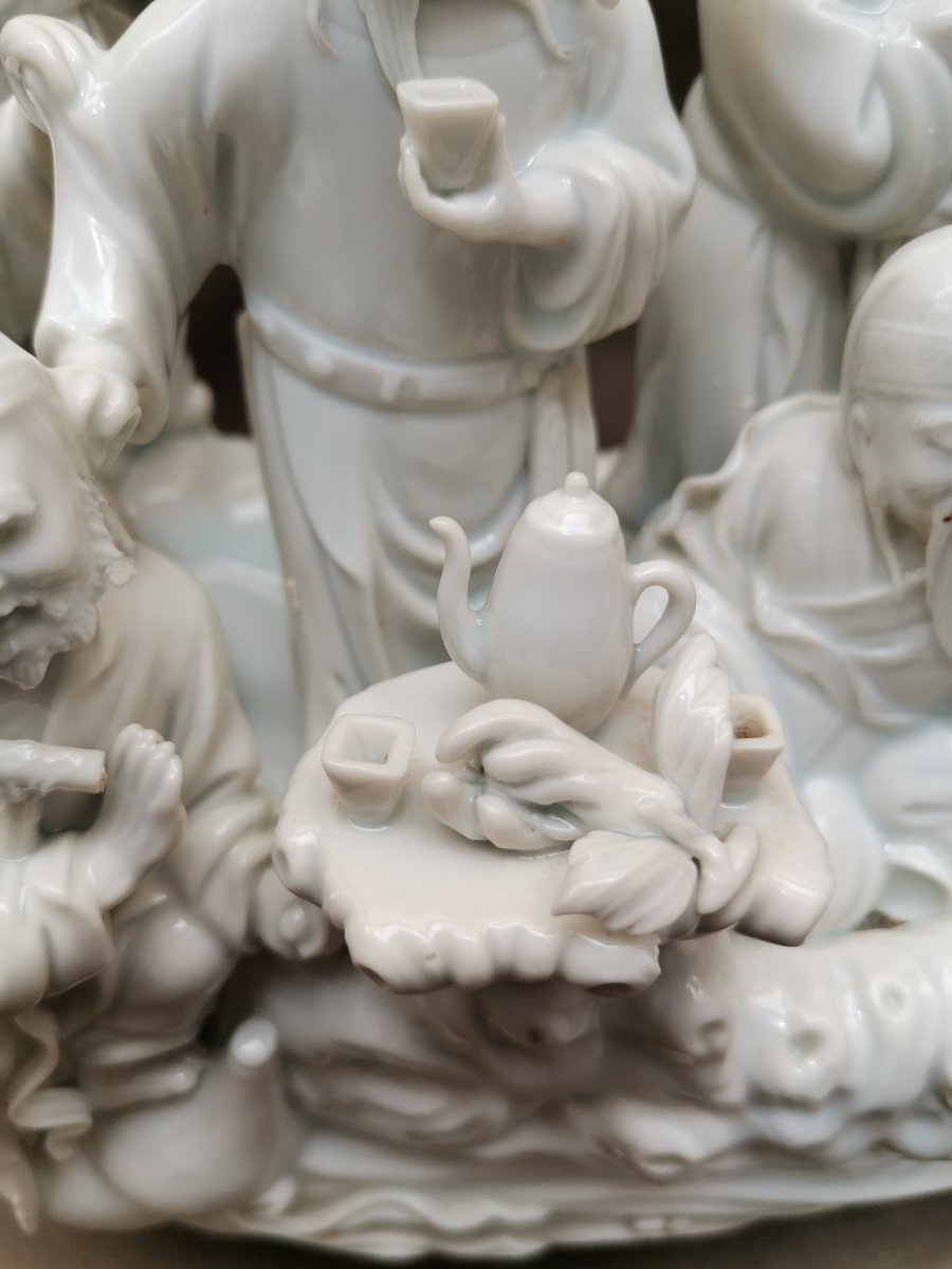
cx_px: 476
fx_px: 953
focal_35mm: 26
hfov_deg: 53.1
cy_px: 634
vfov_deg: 67.3
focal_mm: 4.75
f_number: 1.8
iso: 64
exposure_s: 1/100
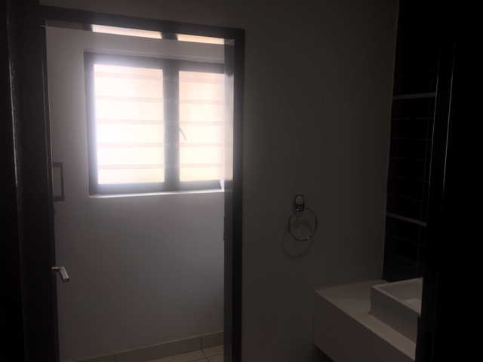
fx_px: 405
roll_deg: -0.6
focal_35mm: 29
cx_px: 242
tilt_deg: -8.5
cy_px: 181
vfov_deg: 48.2
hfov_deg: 61.7
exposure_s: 1/100
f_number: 2.2
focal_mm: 4.15
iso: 25
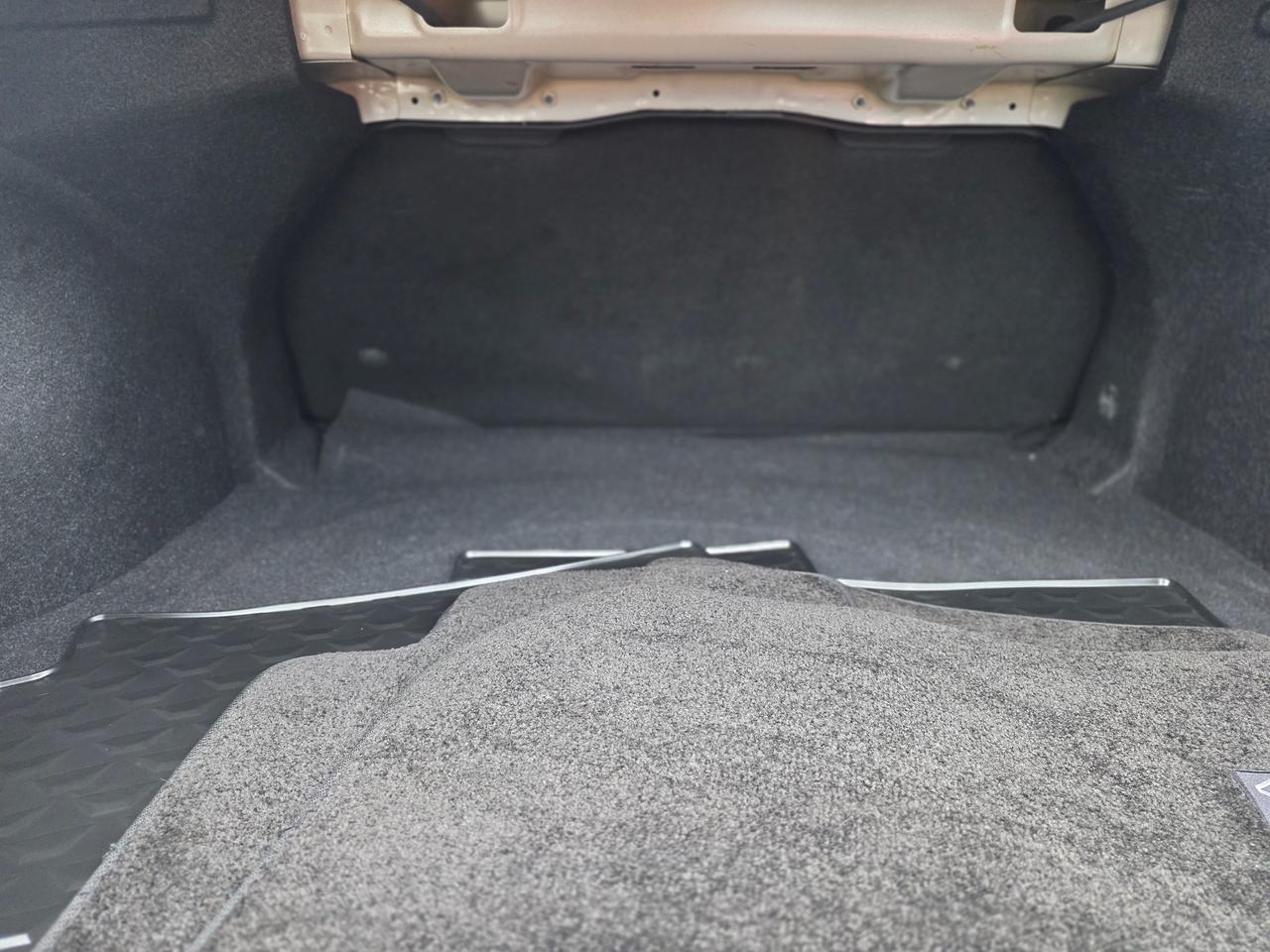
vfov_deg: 58.9
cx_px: 635
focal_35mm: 23
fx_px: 844
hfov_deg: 73.9
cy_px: 476
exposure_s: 1/120
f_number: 1.7
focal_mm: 6.25
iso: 1250
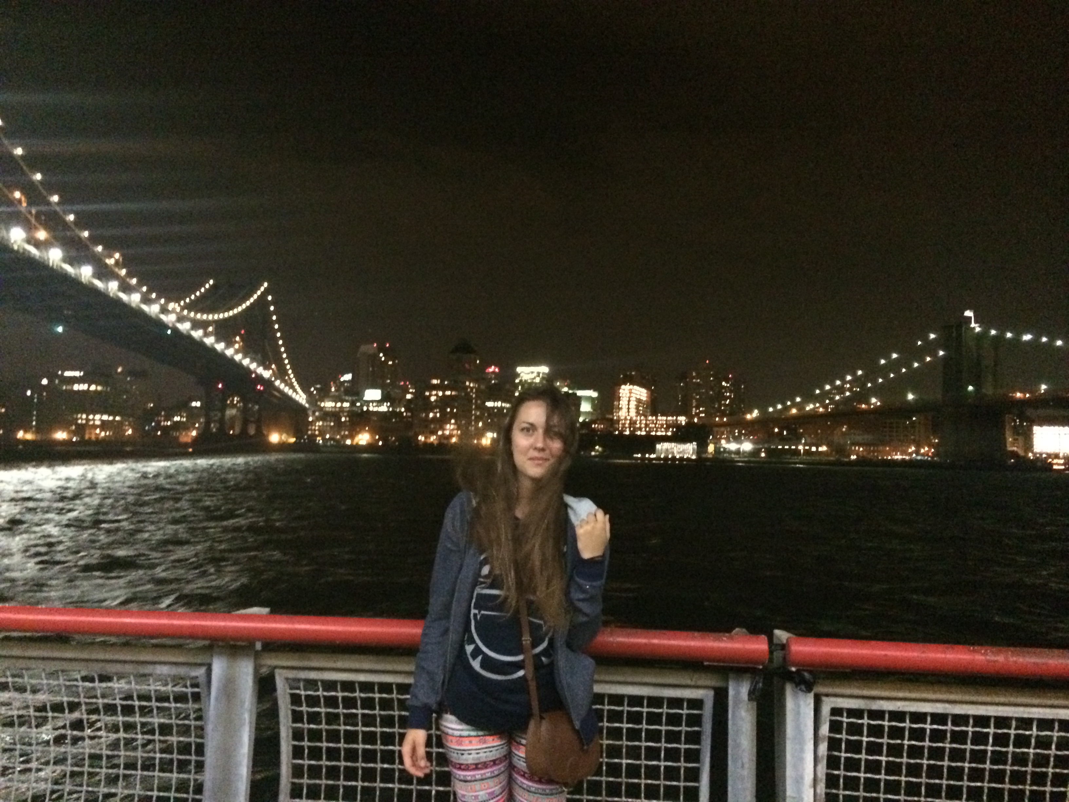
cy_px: 401
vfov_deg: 46.8
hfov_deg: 60.0
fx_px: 926
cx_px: 534
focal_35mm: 30
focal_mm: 4.12
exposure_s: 1/15
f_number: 2.2
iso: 2000
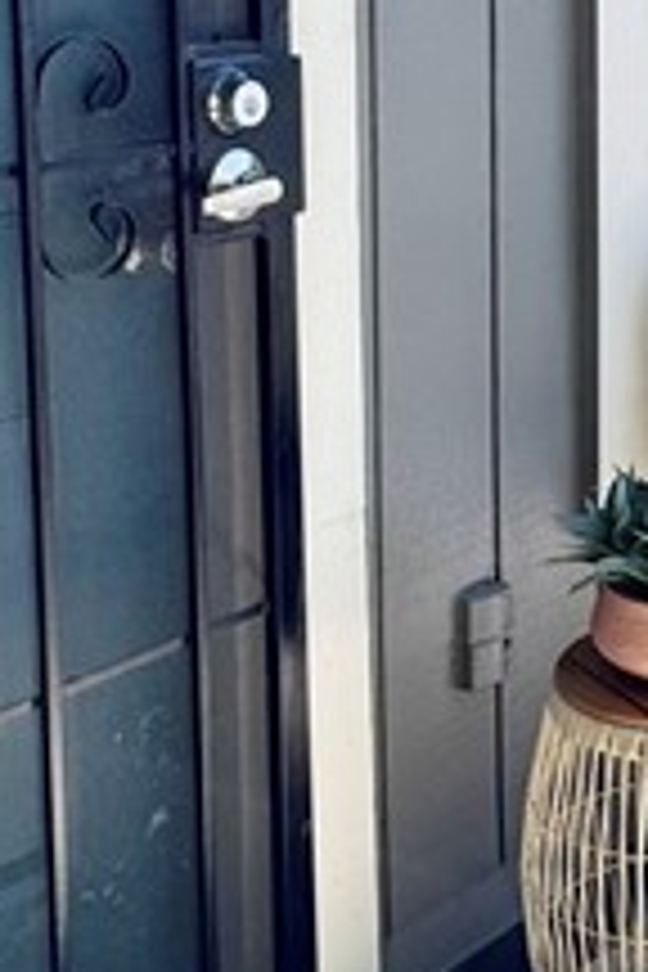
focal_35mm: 69
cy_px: 99
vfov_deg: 28.2
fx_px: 1863
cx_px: 837
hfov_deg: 18.4
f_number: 2.2
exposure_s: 1/338
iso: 40
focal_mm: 2.22
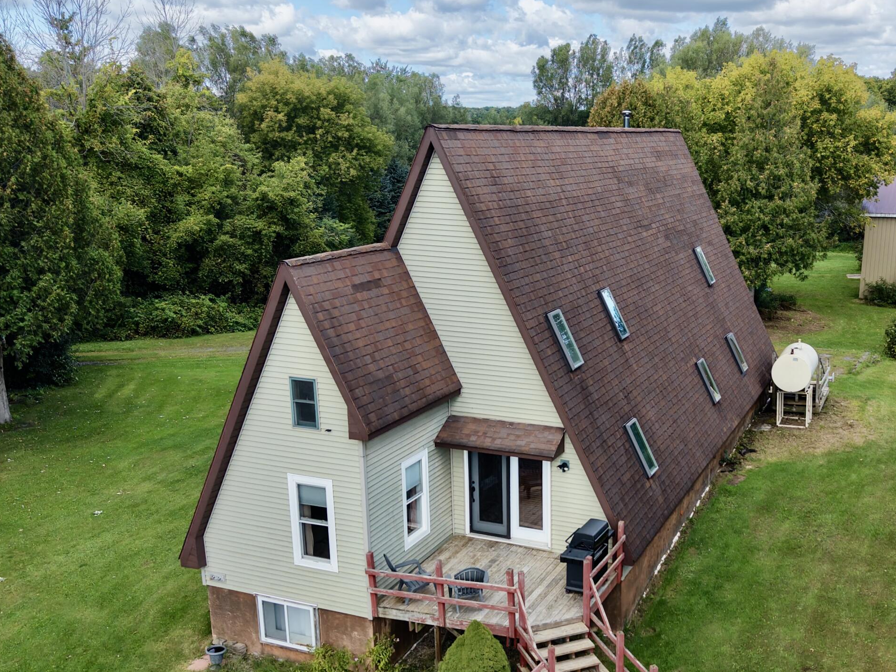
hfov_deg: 48.5
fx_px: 984
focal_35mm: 38
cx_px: 560
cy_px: 400
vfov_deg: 37.6
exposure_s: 1/800
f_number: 1.8
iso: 100
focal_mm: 8.67
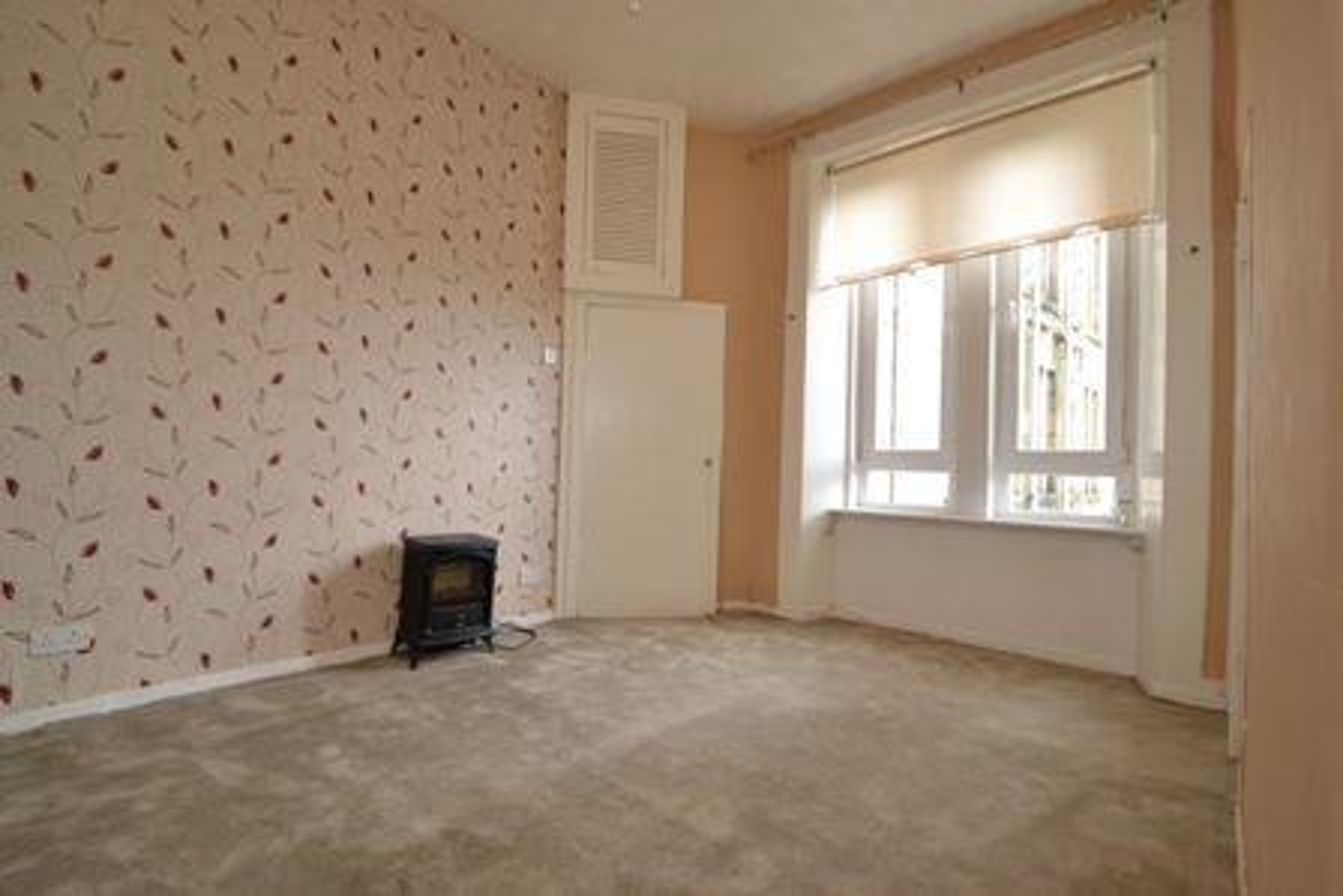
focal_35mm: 15
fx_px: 560
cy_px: 448
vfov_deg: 77.4
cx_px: 672
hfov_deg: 100.4
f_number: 6.3
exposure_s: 1/5
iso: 800
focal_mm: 10
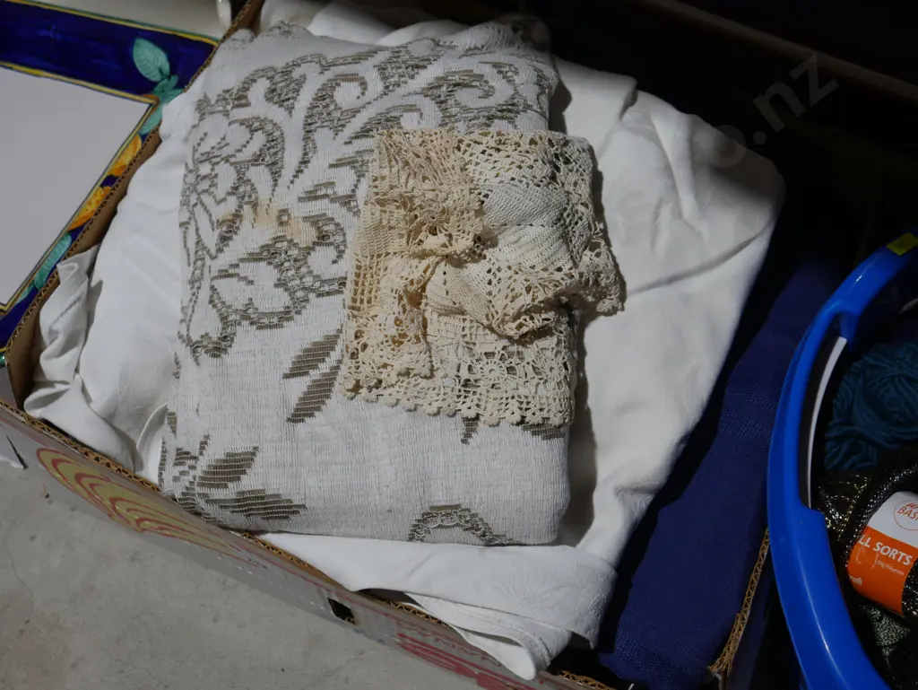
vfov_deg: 29.1
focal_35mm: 50
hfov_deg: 38.2
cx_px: 459
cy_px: 345
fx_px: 1327
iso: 200
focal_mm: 25
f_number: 5.3
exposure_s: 1/60
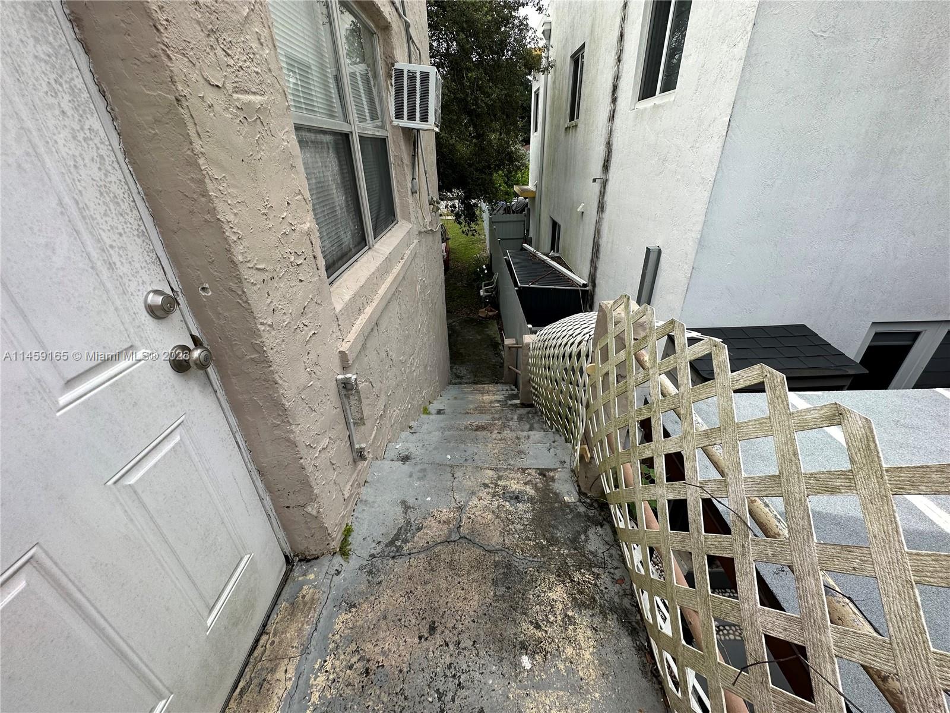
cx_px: 475
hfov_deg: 102.1
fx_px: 384
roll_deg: +2.3
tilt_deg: -28.3
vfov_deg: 85.7
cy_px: 356
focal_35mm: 14
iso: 50
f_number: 2.2
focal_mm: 2.22
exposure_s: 1/1233
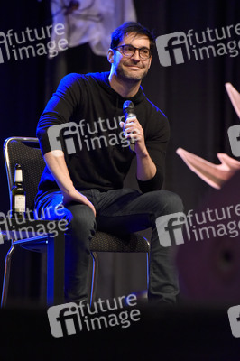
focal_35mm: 200
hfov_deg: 6.9
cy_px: 180
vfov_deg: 10.3
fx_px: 2003
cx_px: 120
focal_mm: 200
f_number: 4
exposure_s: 1/200
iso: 3200
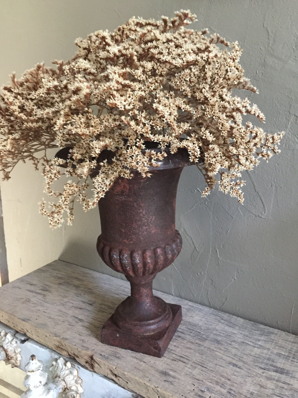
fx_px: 333
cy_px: 199
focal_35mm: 29
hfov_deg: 48.2
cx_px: 149
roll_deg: +1.7
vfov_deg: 61.7
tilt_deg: -12.3
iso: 320
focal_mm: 4.15
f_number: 2.2
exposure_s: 1/17
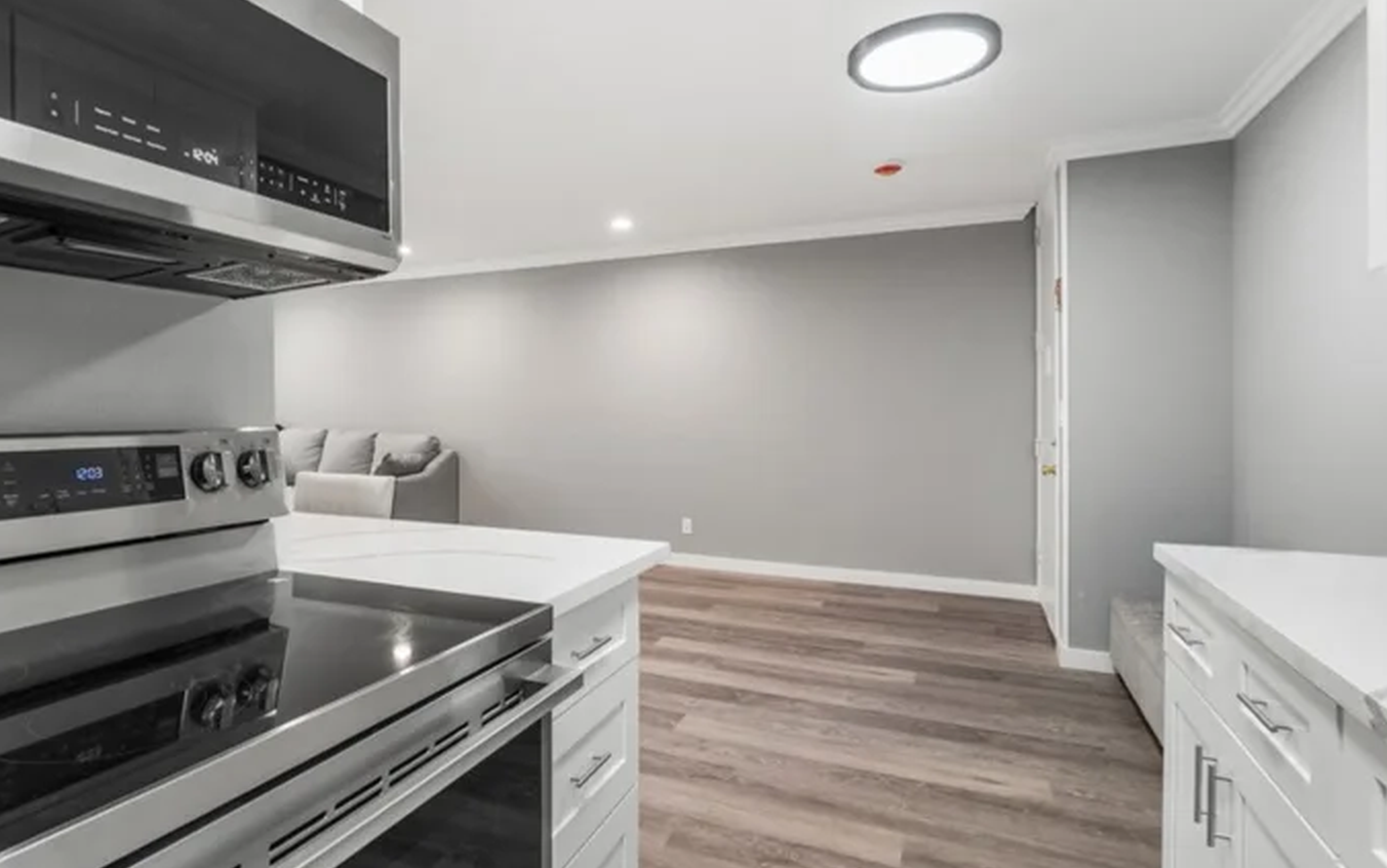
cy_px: 404
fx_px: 718
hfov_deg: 87.5
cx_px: 604
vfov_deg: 62.2
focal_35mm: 19
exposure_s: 1/6
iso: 320
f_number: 7.1
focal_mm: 10
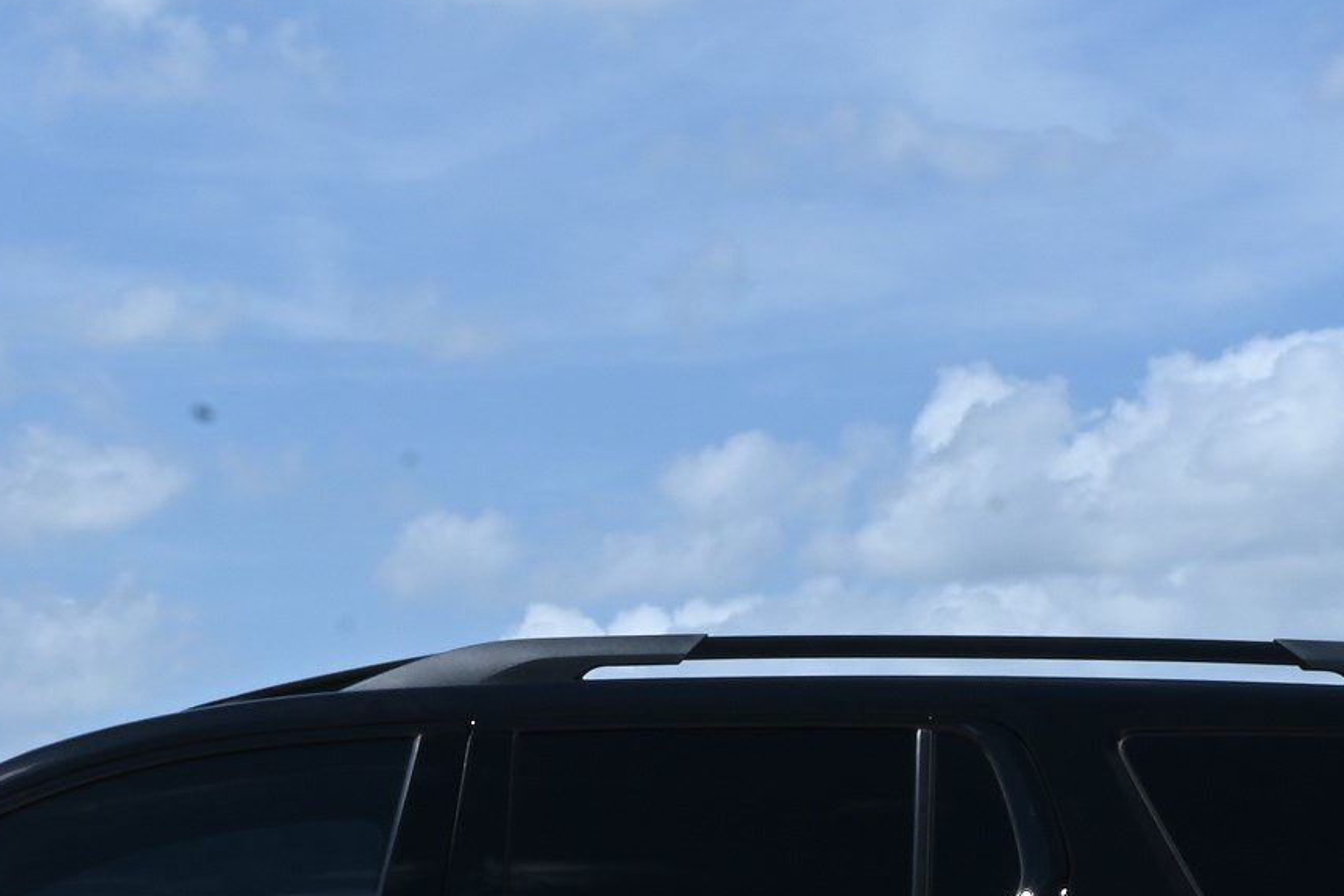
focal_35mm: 153
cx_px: 353
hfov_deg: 13.4
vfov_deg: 8.8
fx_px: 5704
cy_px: 1150
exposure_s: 1/60
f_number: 25
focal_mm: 31.5
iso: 160
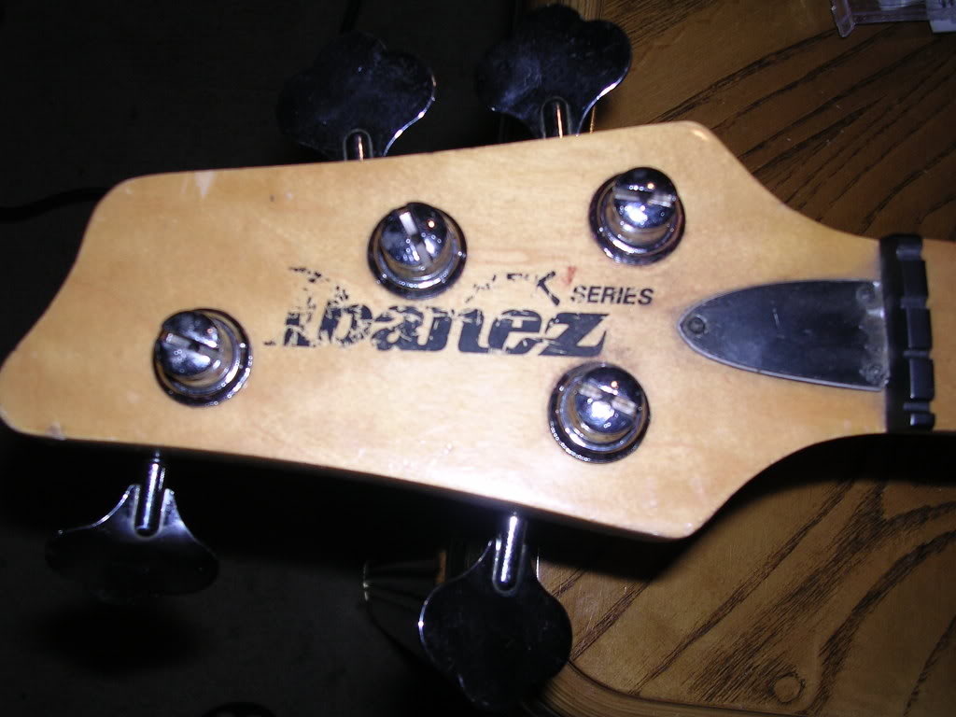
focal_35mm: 38
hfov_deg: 49.0
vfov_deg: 37.7
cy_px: 358
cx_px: 478
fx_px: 1049
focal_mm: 5.8
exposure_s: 1/60.1
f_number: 2.8
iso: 100
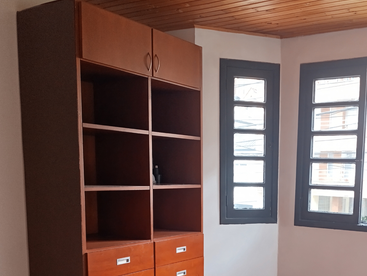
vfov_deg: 33.9
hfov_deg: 44.3
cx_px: 273
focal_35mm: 41
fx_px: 435
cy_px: 230
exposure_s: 1/60
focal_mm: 6.14
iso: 800
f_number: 1.6
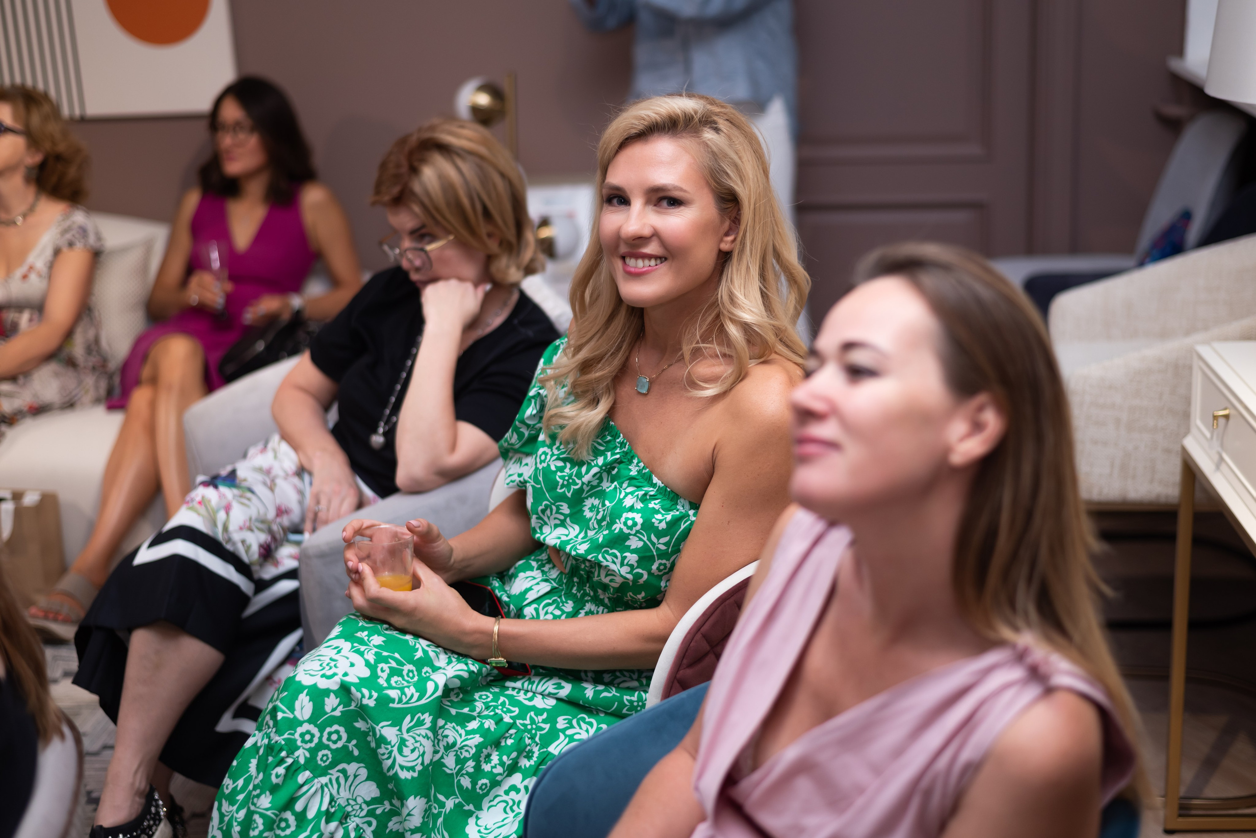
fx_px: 1745
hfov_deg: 39.6
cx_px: 628
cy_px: 419
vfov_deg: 27.0
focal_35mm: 50
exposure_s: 1/200
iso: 160
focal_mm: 50
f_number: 2.2
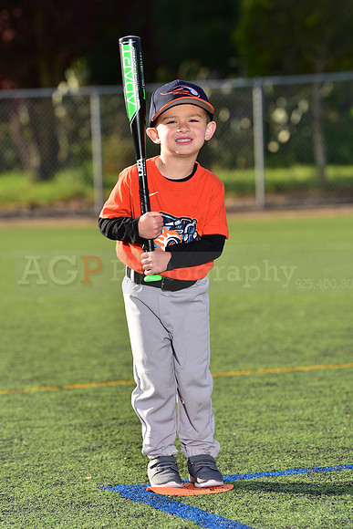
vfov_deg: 13.2
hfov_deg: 8.9
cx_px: 176
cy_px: 264
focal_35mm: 155
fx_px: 2278
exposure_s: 1/250
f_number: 5
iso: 64
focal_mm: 155
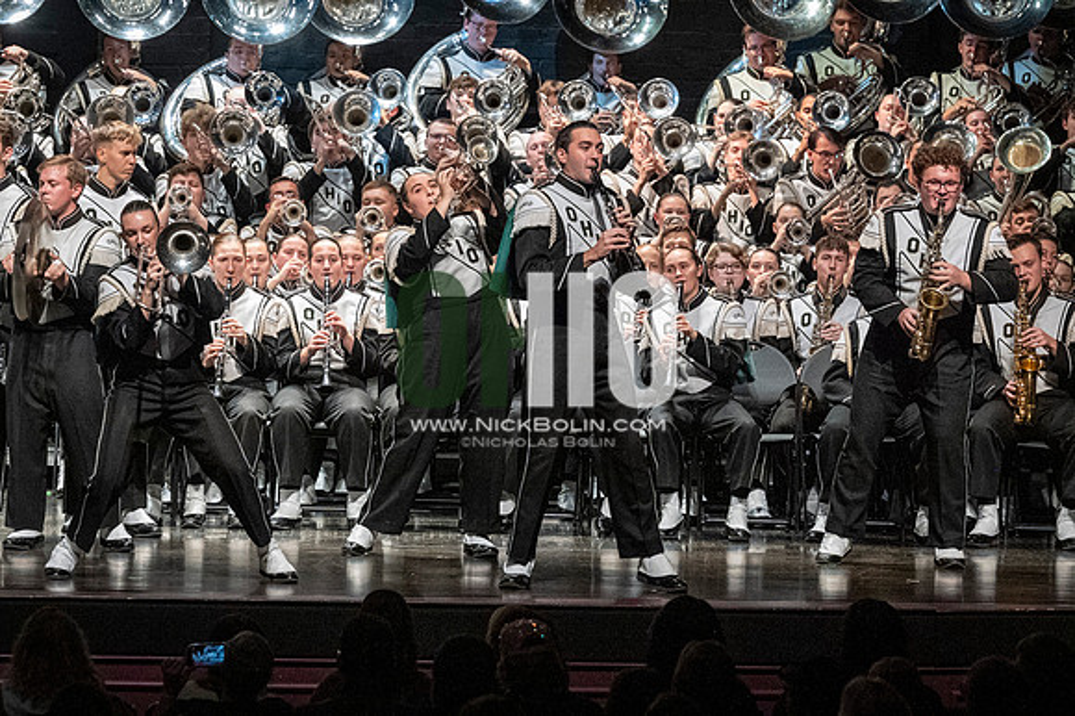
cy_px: 358
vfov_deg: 6.5
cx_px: 538
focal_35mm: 210
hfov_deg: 9.8
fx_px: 6267
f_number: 4
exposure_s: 1/500
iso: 5000
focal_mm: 140
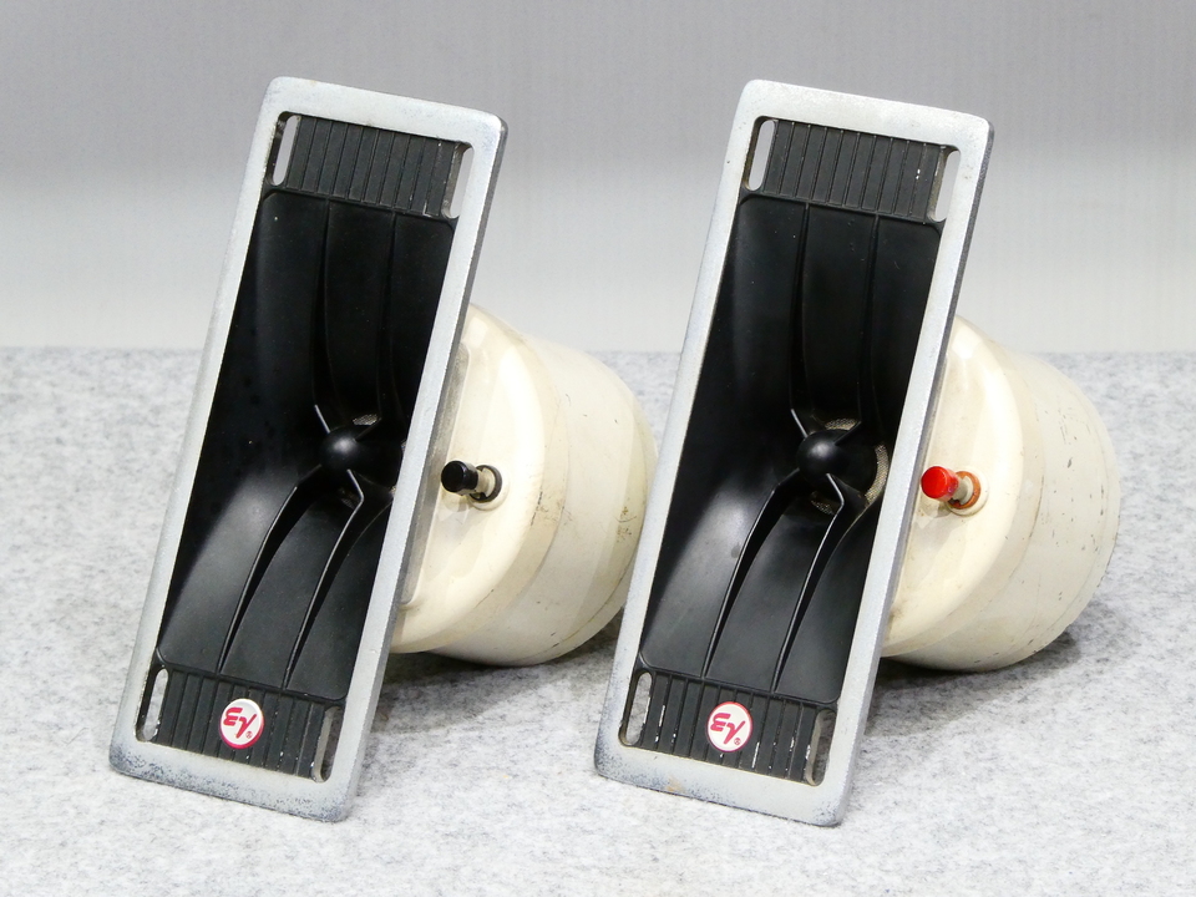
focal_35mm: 200
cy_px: 448
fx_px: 6910
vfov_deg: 7.4
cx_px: 598
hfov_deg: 9.9
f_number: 5.6
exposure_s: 1/10
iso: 400
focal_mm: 35.8
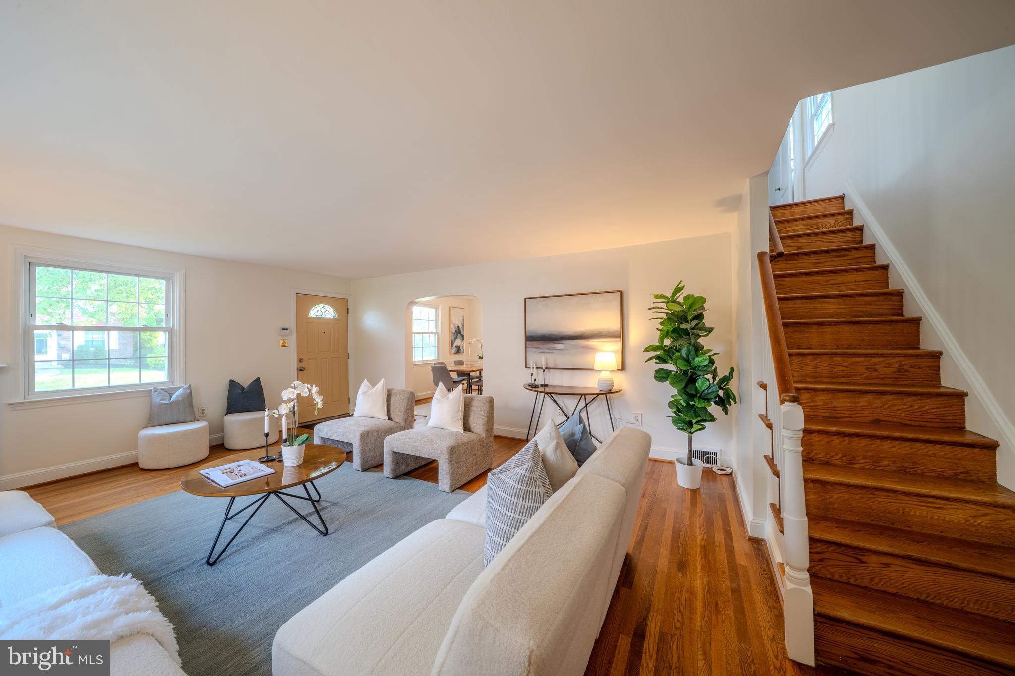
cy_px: 338
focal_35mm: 12
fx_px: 338
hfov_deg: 112.6
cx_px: 508
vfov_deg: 90.0
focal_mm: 12
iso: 100
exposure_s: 1/4
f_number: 11
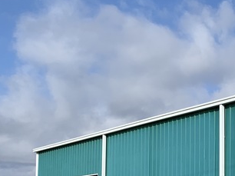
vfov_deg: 17.0
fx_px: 577
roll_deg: +0.2
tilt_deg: +3.1
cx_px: 316
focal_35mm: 85
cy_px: 169
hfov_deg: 20.7
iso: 25
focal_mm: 4.25
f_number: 1.8
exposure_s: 1/3289
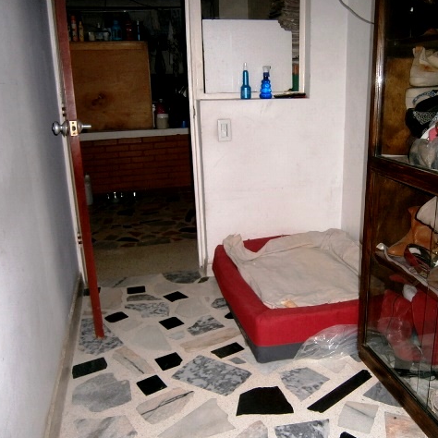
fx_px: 444
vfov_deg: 52.5
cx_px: 247
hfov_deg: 52.4
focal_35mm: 31
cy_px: 217
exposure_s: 1/30
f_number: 2.8
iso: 125
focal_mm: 4.7
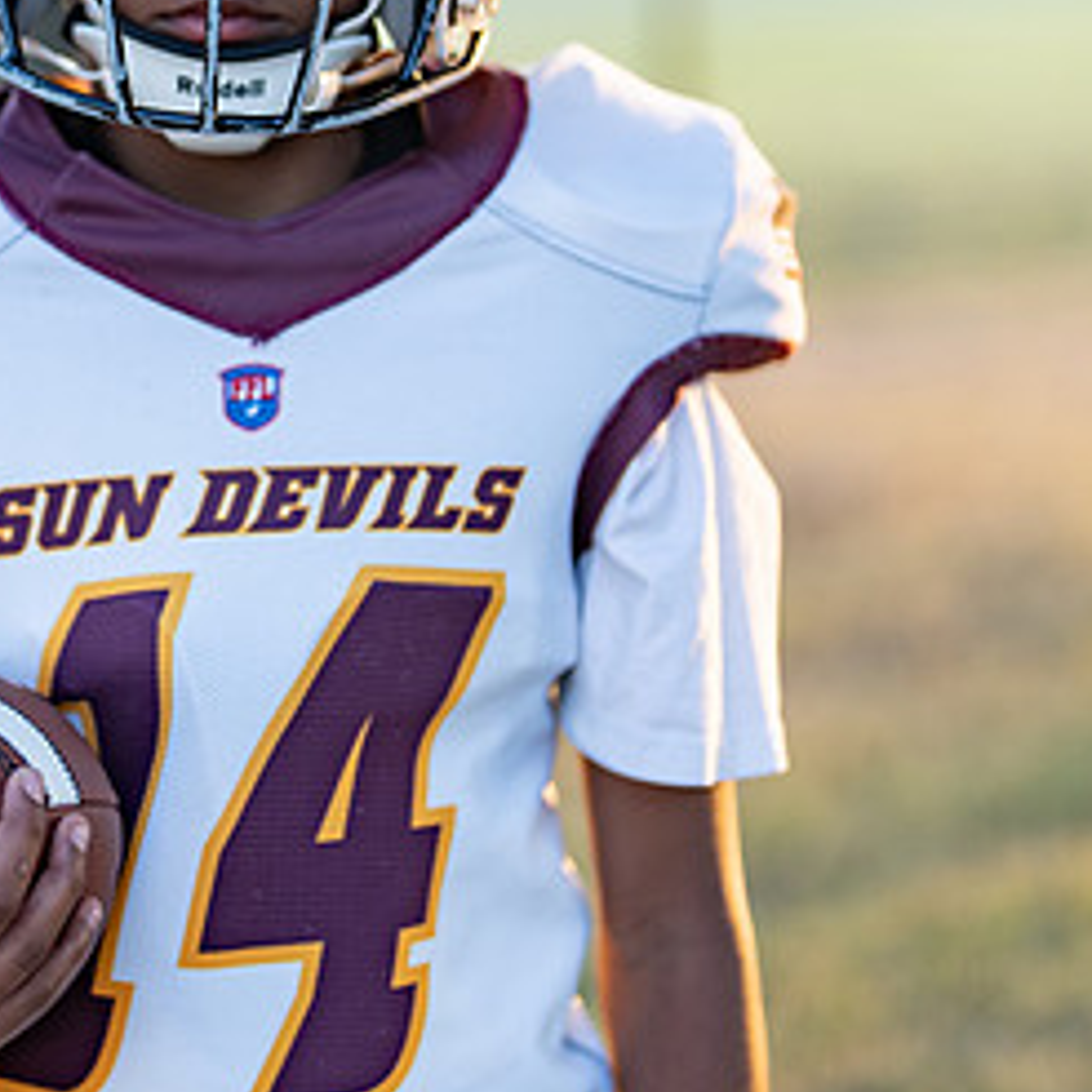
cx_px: 195
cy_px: 208
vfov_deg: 15.7
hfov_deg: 15.7
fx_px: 3926
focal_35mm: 110
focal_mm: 50
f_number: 1.2
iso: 100
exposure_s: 1/400
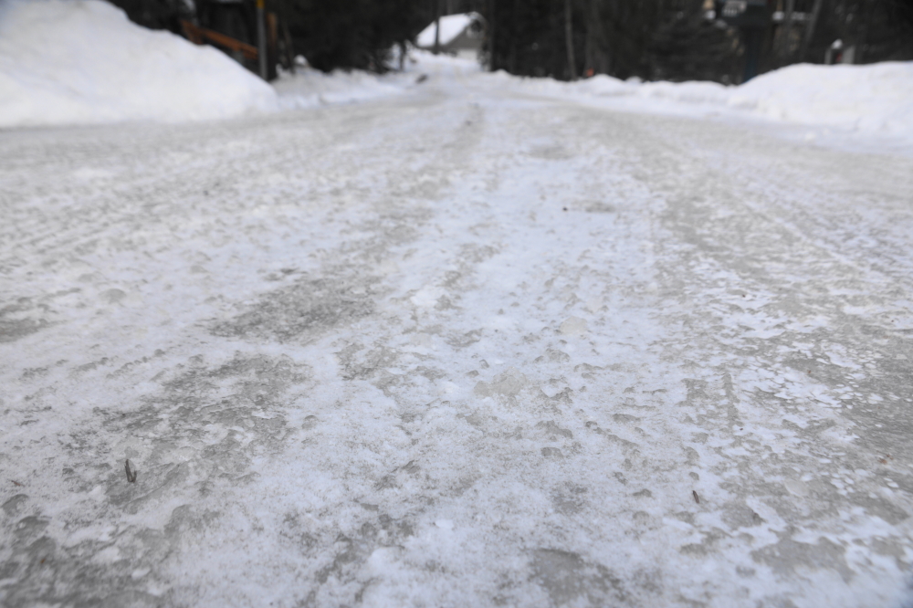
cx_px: 456
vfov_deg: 43.6
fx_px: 761
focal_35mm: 30
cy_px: 304
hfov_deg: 61.9
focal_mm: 20
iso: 100
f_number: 5
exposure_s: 1/100
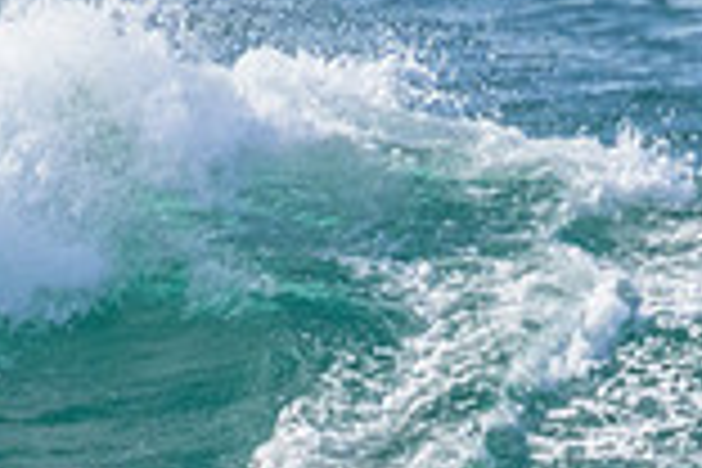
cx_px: 423
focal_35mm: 2979
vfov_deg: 0.5
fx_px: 58086
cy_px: 655
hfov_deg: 0.7
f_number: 11
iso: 3200
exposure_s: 1/1600
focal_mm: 800
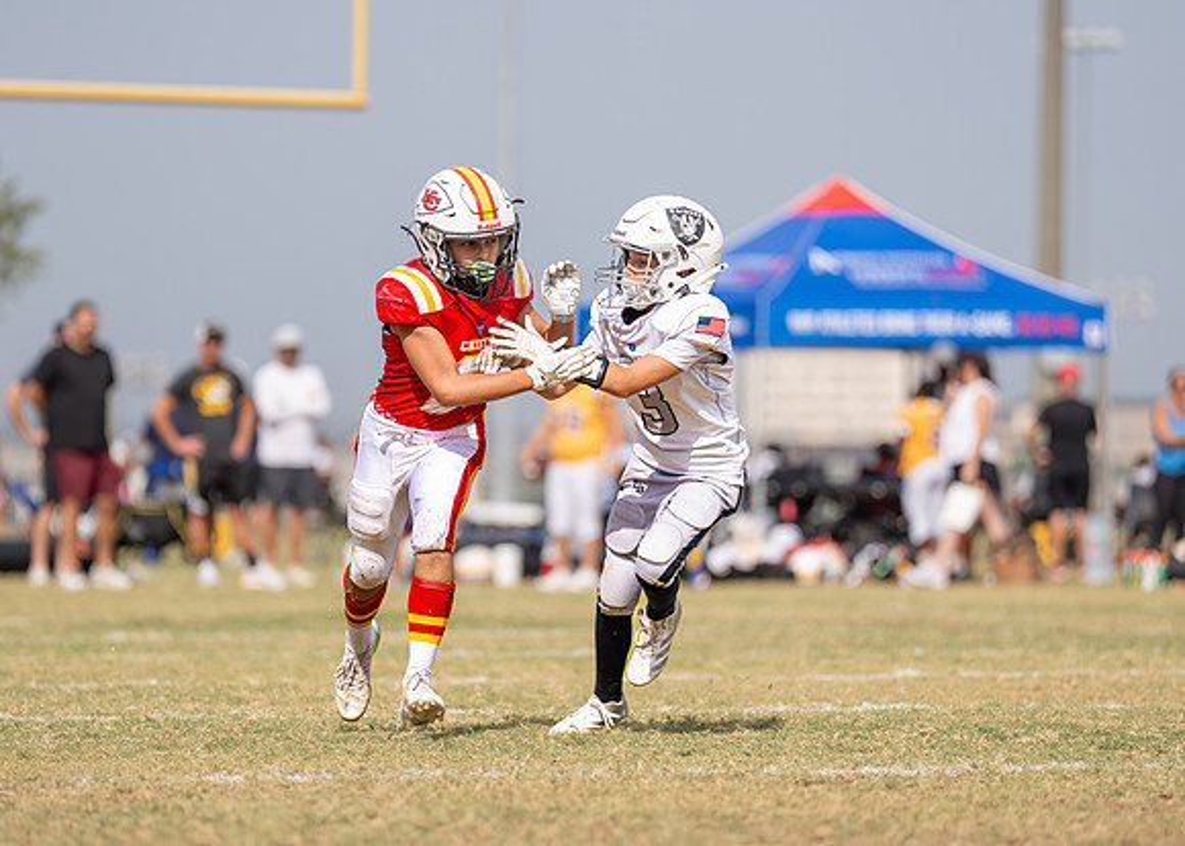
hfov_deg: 6.7
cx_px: 512
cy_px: 456
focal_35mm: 300
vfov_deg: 4.8
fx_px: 10095
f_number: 2.8
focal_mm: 200
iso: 160
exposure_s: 1/5000
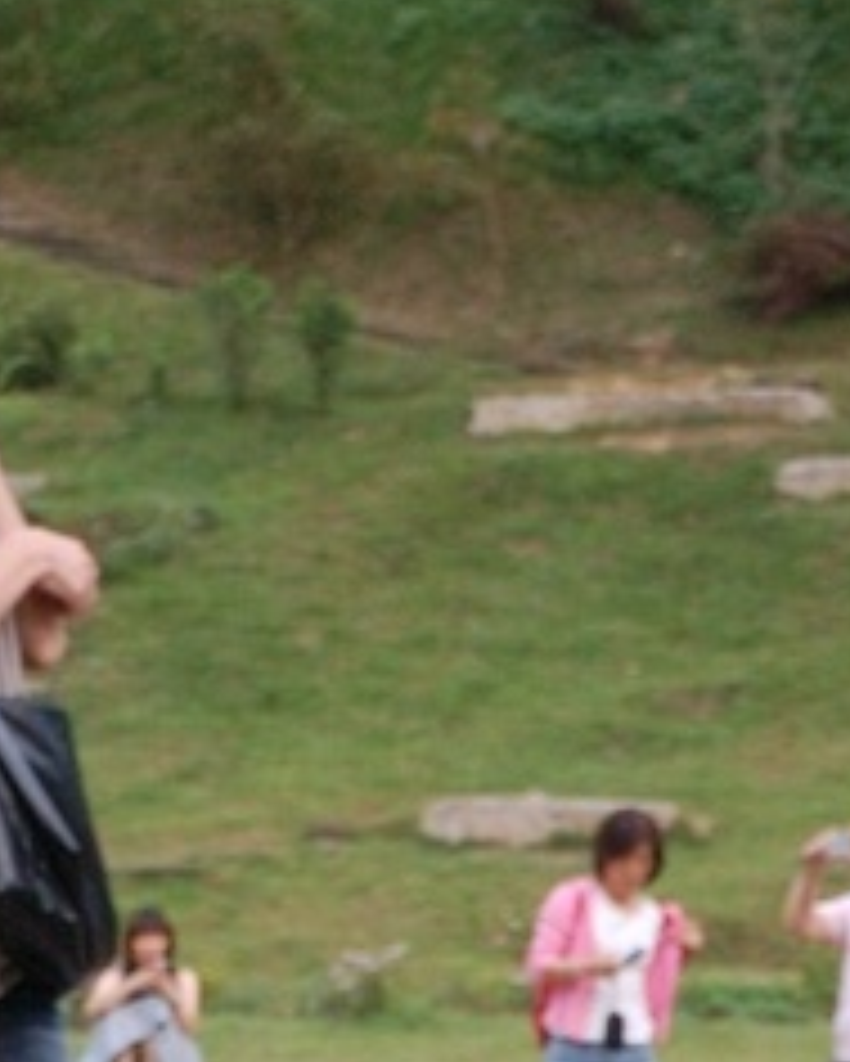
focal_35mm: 195
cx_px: 421
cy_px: 2097
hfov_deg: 7.9
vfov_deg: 9.3
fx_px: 6128
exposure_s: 1/200
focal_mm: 32
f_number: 6.3
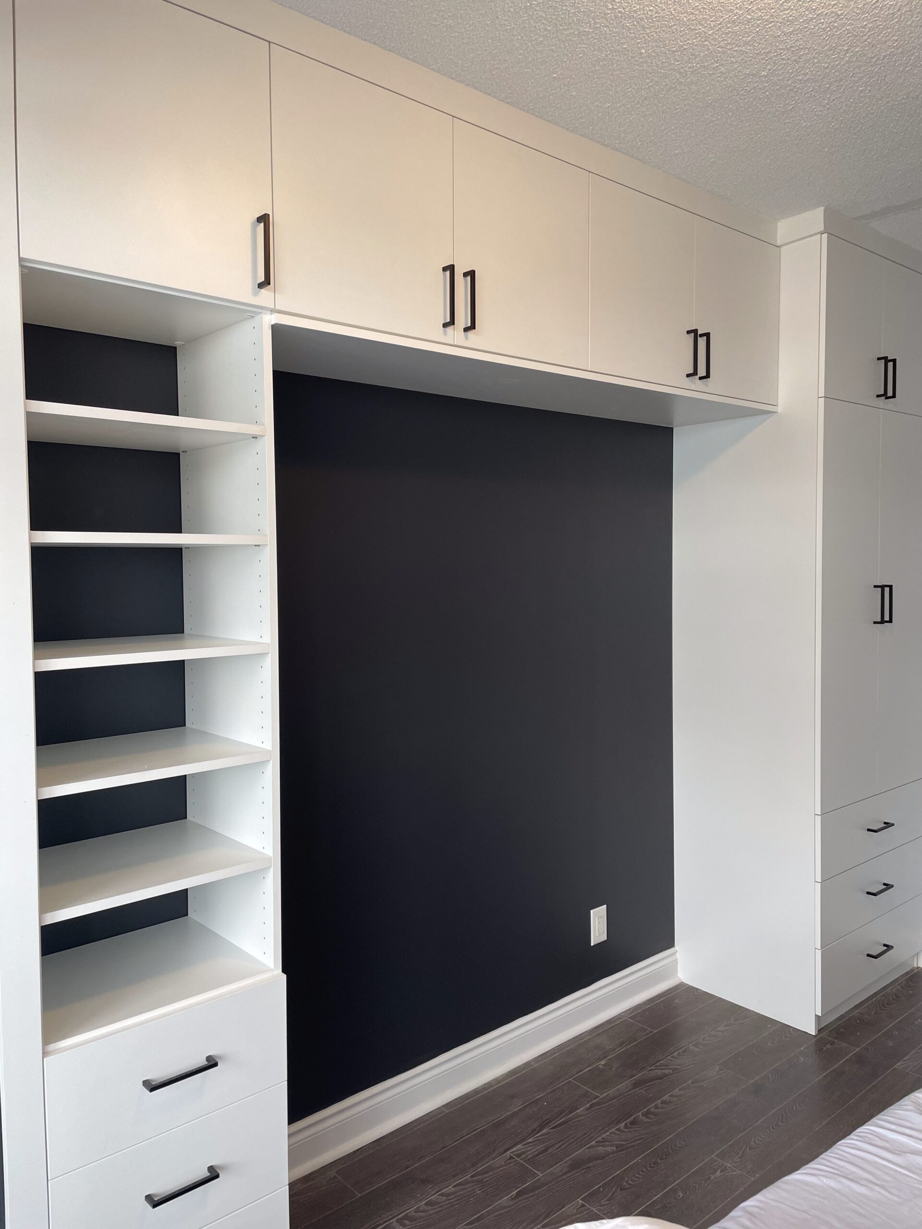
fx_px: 923
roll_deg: +0.6
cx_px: 461
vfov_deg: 67.3
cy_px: 614
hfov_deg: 53.1
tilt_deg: -2.6
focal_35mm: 26
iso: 64
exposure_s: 1/60
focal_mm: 4.2
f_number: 1.6
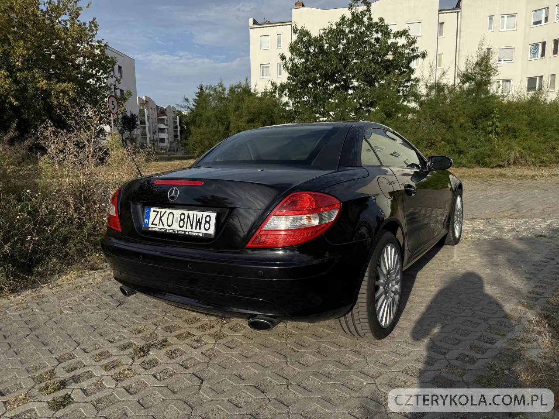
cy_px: 210
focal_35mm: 24
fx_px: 388
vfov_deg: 56.8
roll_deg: +0.9
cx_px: 280
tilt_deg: -9.7
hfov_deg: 71.6
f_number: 1.78
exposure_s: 1/4975
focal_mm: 6.76
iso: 80
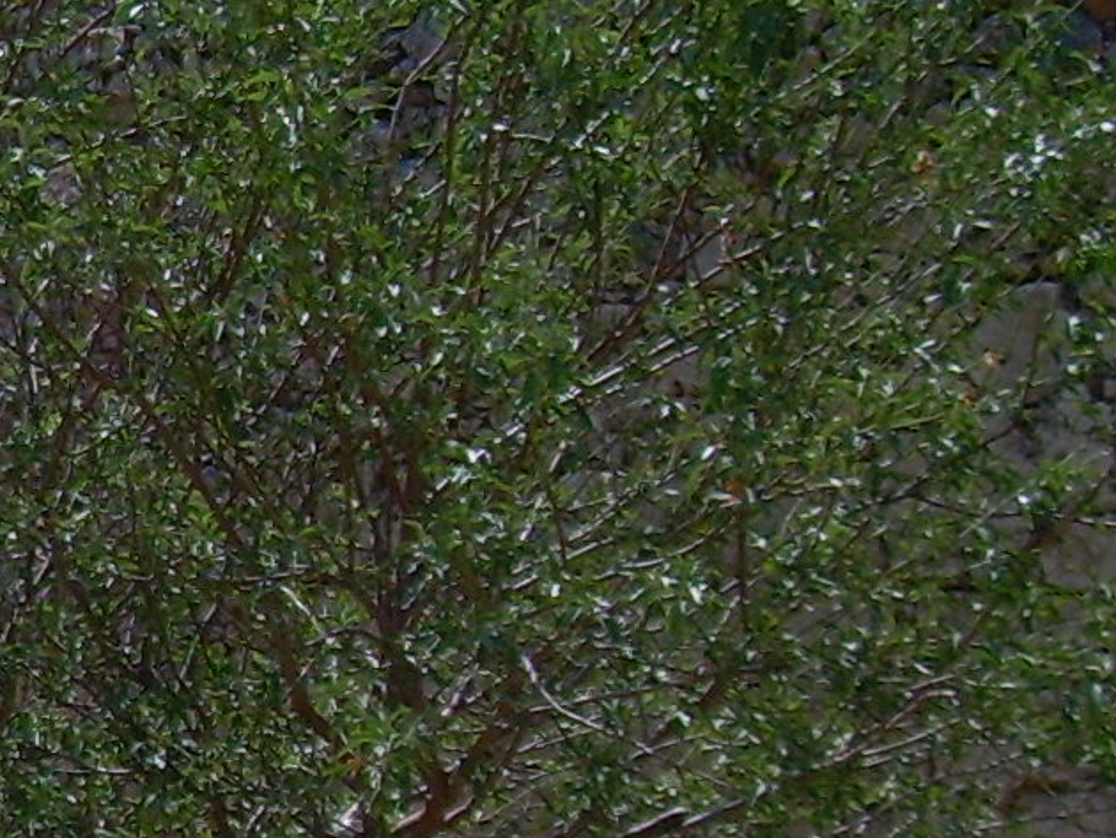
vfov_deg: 10.8
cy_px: 698
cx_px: -799
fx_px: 4418
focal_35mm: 137
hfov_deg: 13.2
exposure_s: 1/1189
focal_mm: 6.3
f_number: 2.8
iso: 50
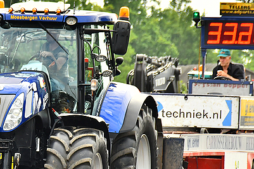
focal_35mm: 779
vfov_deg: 1.8
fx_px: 5494
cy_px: 110
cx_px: 18
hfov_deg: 2.6
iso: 500
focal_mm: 260
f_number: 9
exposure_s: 1/800
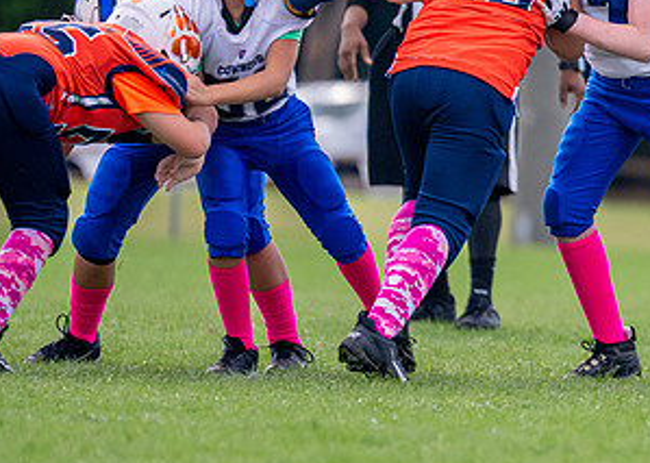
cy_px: 46
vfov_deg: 2.1
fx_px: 12413
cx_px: 878
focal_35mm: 673
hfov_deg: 3.0
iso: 400
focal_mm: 200
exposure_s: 1/3200
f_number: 2.8
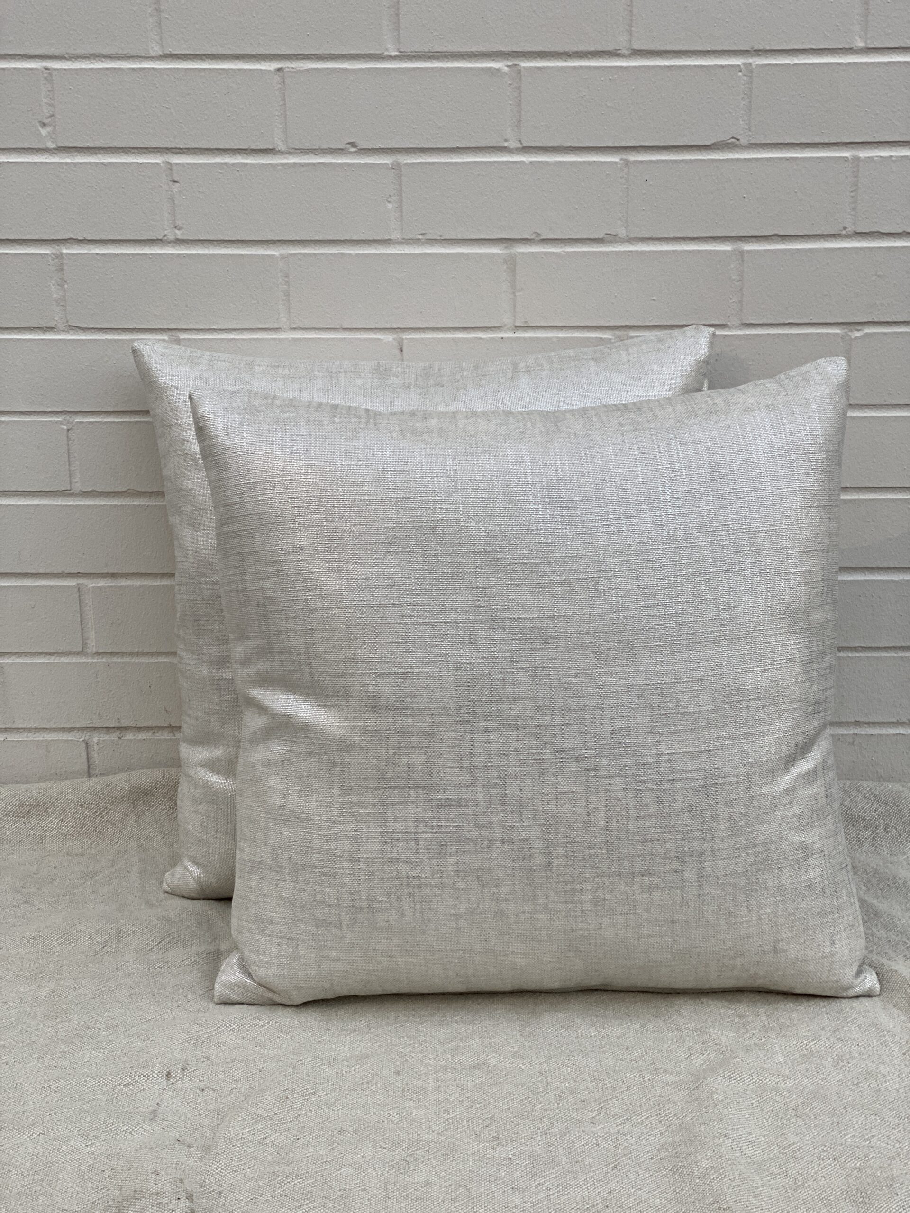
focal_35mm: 52
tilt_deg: -14.9
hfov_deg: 28.0
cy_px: 606
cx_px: 455
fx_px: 1823
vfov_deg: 36.8
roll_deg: +0.4
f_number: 2
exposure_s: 1/122
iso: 80
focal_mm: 6
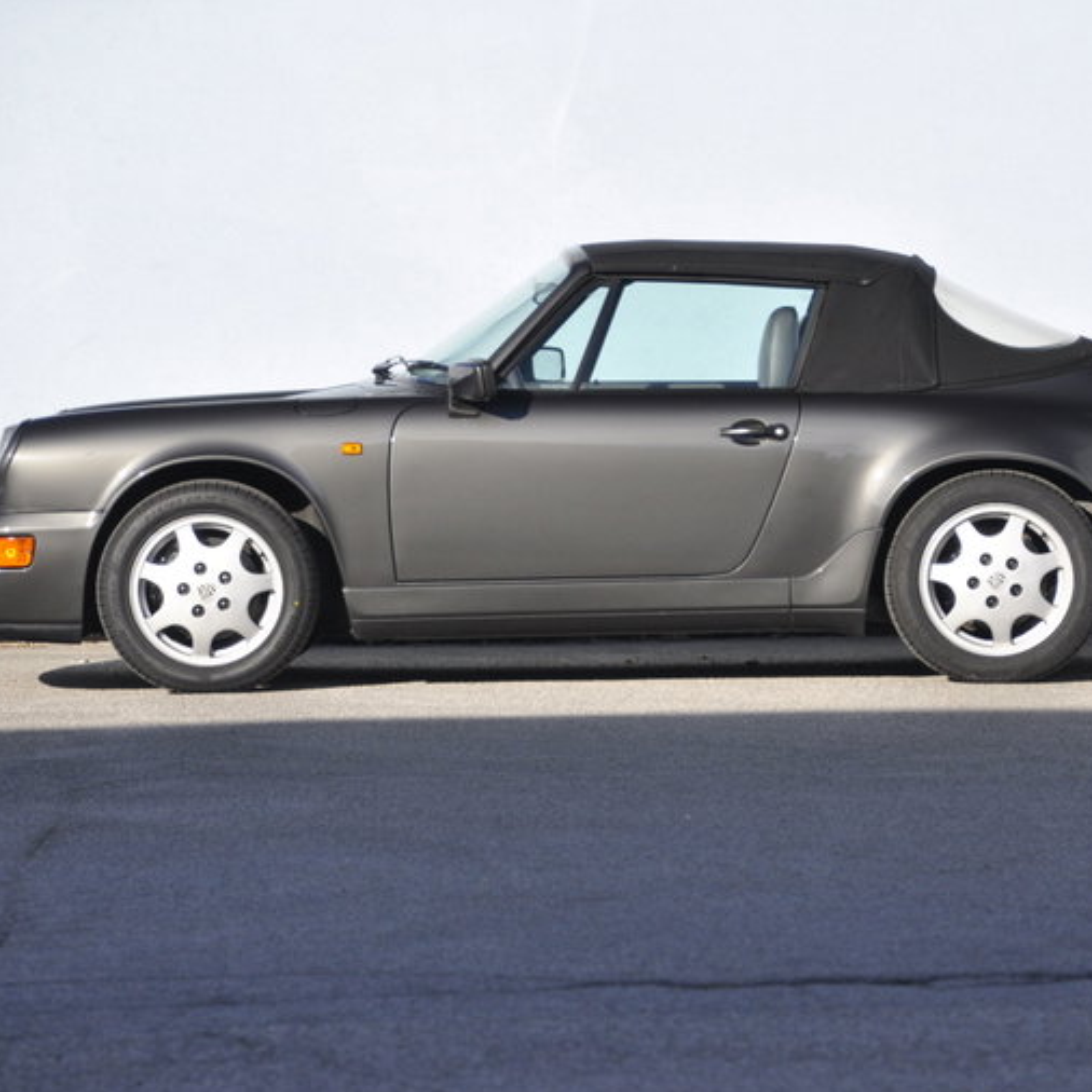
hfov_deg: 7.8
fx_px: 7995
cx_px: 639
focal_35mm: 224
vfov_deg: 7.8
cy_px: 548
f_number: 6
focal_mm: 116
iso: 500
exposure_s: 1/640
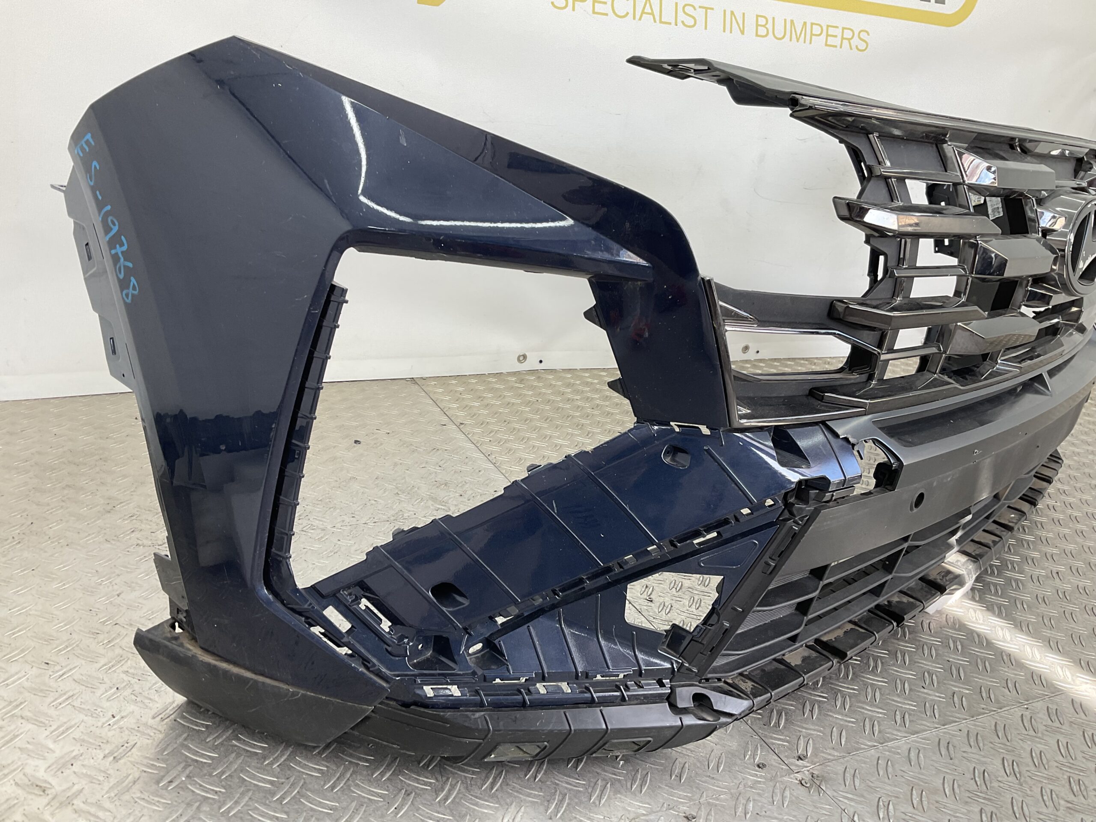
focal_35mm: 29
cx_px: 548
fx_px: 918
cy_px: 411
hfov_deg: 61.7
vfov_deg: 48.2
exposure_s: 1/120
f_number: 1.8
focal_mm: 3
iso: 32
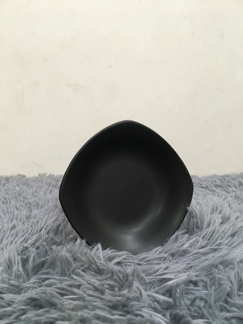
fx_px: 271
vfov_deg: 61.7
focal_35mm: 29
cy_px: 162
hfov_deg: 48.2
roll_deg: +1.6
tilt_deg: -11.2
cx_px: 122
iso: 125
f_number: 2.2
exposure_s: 1/33
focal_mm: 4.15
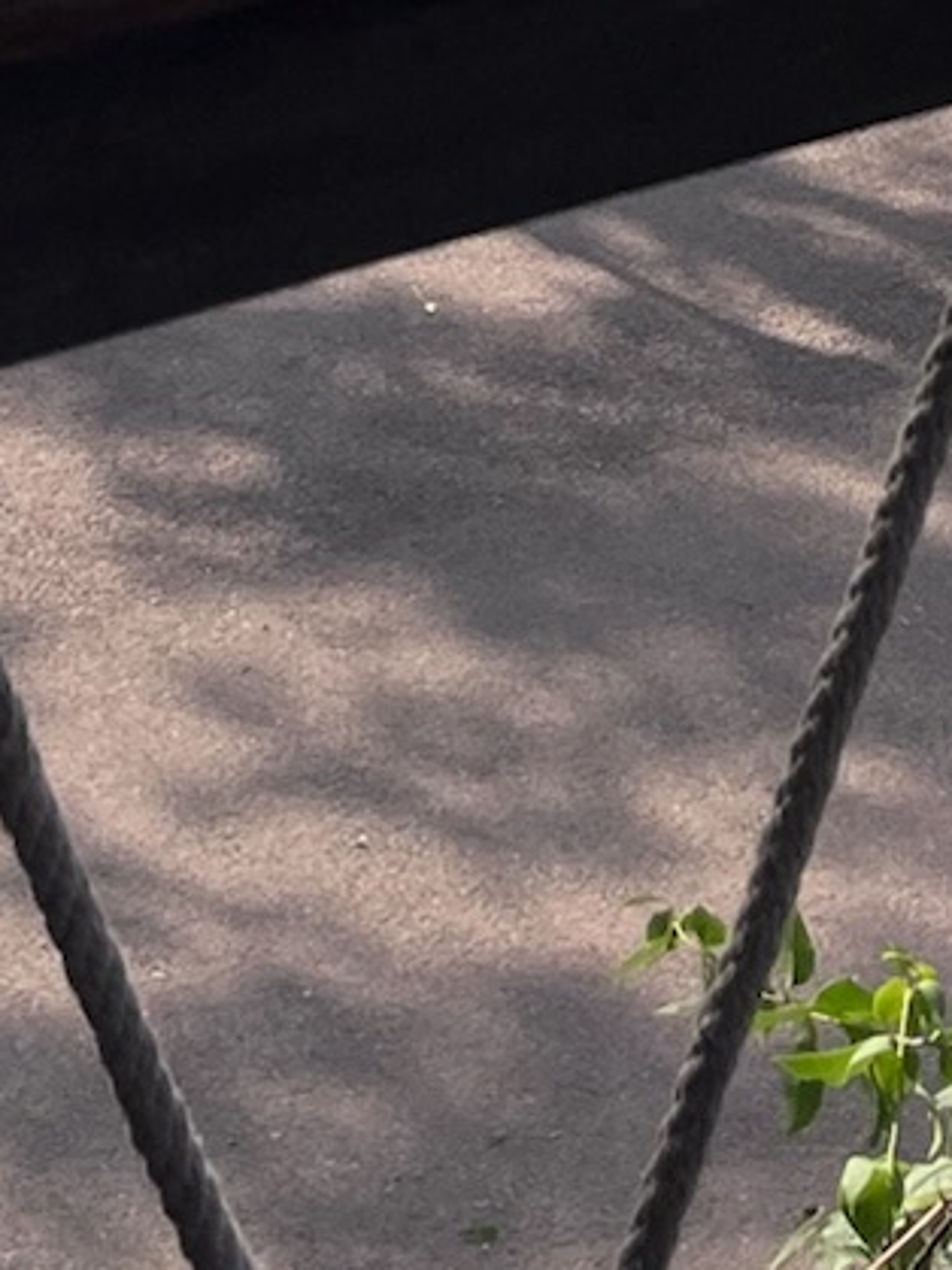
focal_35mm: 127
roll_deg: -0.1
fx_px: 4659
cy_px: -1603
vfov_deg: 12.7
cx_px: 555
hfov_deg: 11.7
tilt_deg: +0.5
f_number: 1.6
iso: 50
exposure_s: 1/2899
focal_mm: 5.1
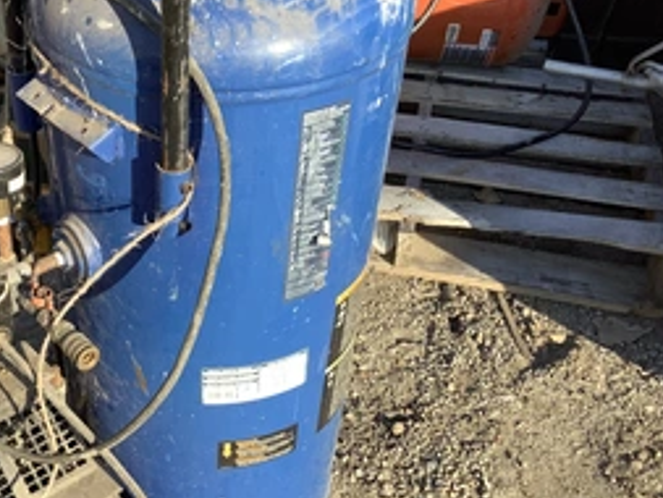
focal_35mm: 49
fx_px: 939
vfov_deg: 29.4
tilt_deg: -42.5
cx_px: 152
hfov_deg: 37.8
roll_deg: -1.2
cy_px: 346
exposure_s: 1/509
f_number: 2.4
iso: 25
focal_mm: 3.3
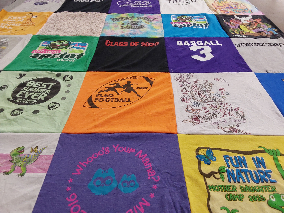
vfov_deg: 49.7
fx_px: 230
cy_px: 106
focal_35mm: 28
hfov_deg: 63.4
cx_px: 142
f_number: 1.9
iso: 100
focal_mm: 2.91
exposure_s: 1/60
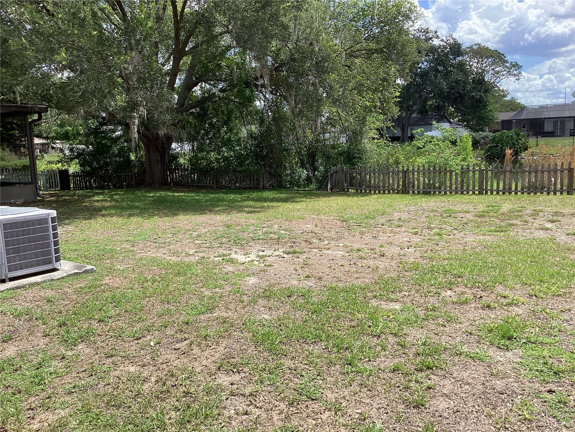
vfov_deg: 45.4
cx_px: 288
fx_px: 515
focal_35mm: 31
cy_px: 216
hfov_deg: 58.4
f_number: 2.4
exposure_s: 1/696
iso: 25
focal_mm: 3.3
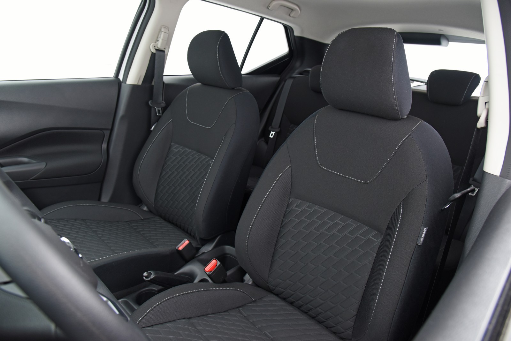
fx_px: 341
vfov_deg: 53.2
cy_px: 170
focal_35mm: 24
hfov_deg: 73.7
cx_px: 256
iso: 800
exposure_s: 1/25
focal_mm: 24
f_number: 5.6
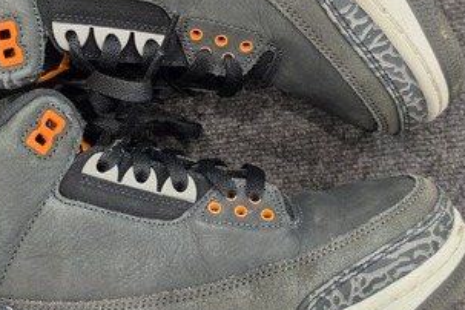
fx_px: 697
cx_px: 180
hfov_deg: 36.7
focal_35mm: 54
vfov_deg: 25.1
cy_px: 142
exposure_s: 1/100
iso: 400
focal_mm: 6.5
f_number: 1.4
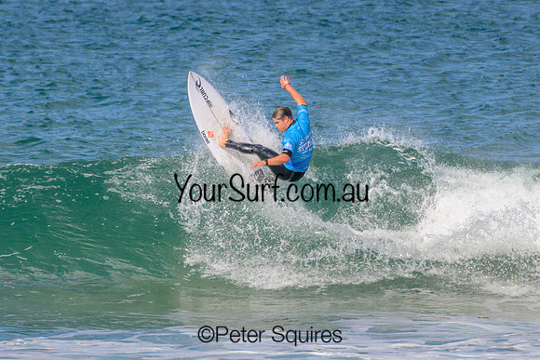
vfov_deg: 1.2
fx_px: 17581
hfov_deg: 1.8
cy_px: 190
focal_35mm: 1172
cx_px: 224
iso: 125
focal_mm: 1000
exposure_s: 1/250
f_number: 11
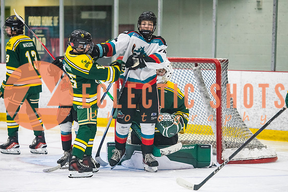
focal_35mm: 183
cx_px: 149
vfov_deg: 7.5
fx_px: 1462
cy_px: 117
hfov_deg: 11.2
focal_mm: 145
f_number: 3.2
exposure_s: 1/640
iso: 2500
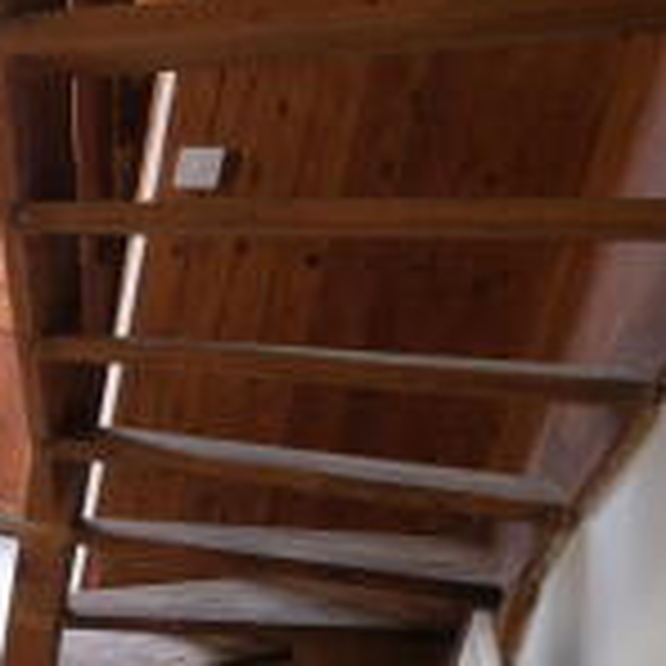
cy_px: 515
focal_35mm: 41
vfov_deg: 39.6
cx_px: -400
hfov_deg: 25.9
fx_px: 892
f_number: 4
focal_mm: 10
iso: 800
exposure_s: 1/52
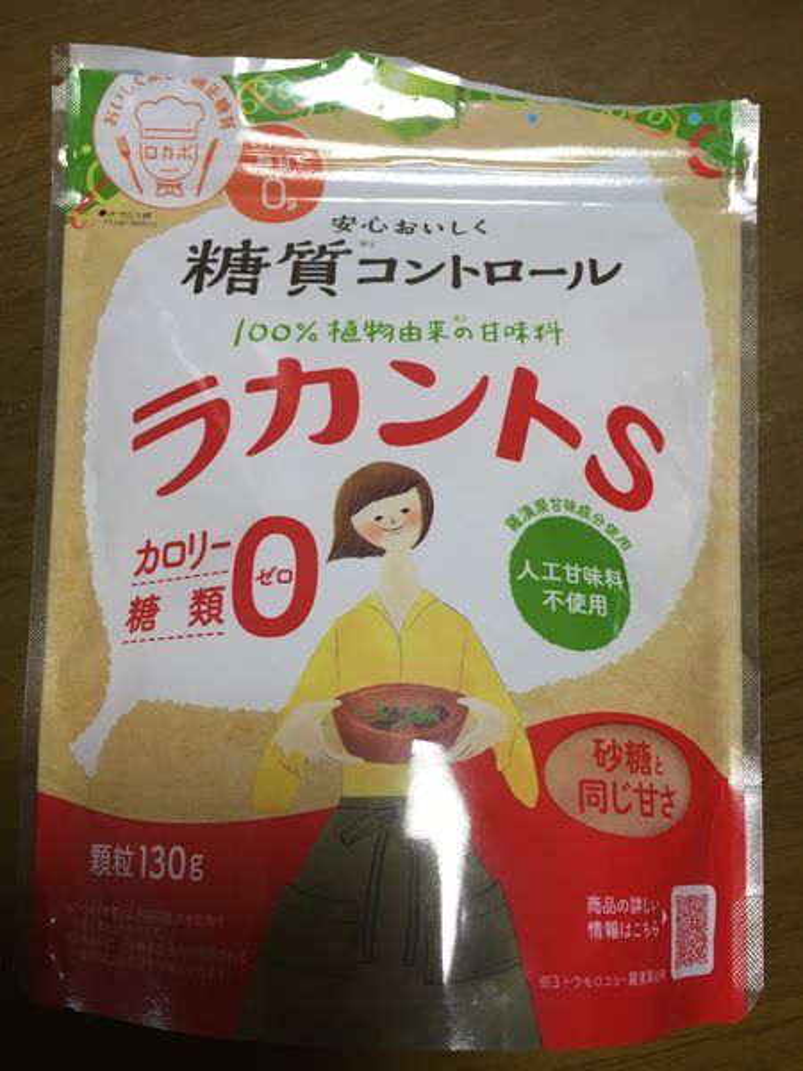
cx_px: 402
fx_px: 897
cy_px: 536
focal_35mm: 29
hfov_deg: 48.2
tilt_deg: -86.5
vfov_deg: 61.7
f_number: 2.2
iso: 64
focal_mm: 4.15
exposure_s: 1/30
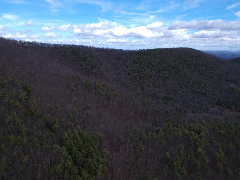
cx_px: 120
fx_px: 173
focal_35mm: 25
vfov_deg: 54.9
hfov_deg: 69.4
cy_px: 90
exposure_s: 1/800
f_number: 2.6
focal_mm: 4.49
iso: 100
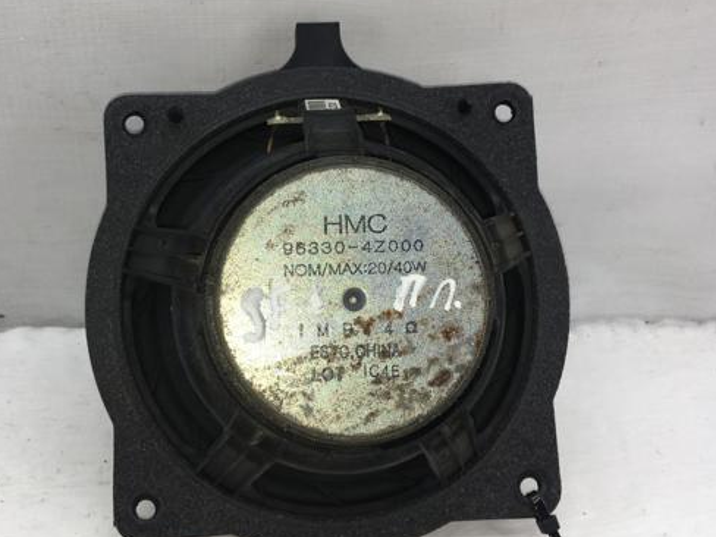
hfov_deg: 48.8
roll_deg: -1.9
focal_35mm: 38
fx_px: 786
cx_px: 298
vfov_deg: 37.7
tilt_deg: -34.7
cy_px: 263
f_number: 2.2
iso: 25
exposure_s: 1/244
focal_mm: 4.15
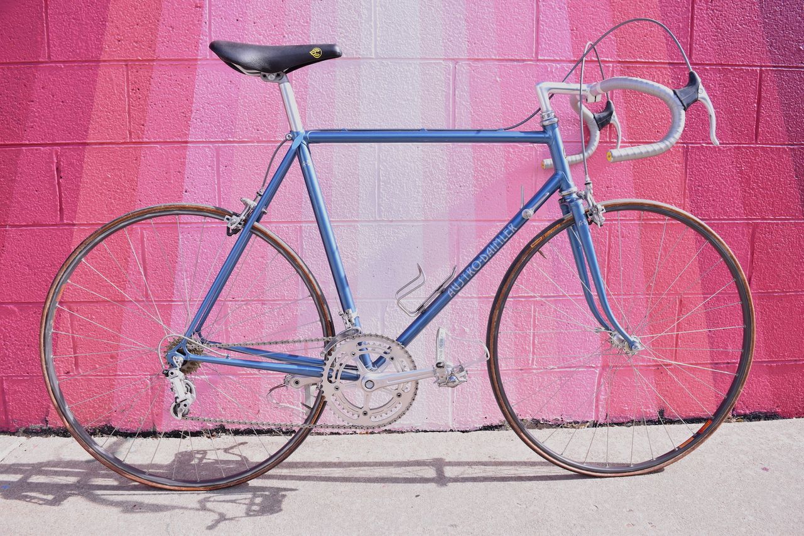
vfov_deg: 43.6
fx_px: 670
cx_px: 402
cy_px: 268
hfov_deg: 61.9
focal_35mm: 30
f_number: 8
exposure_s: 1/400
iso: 400
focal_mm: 20
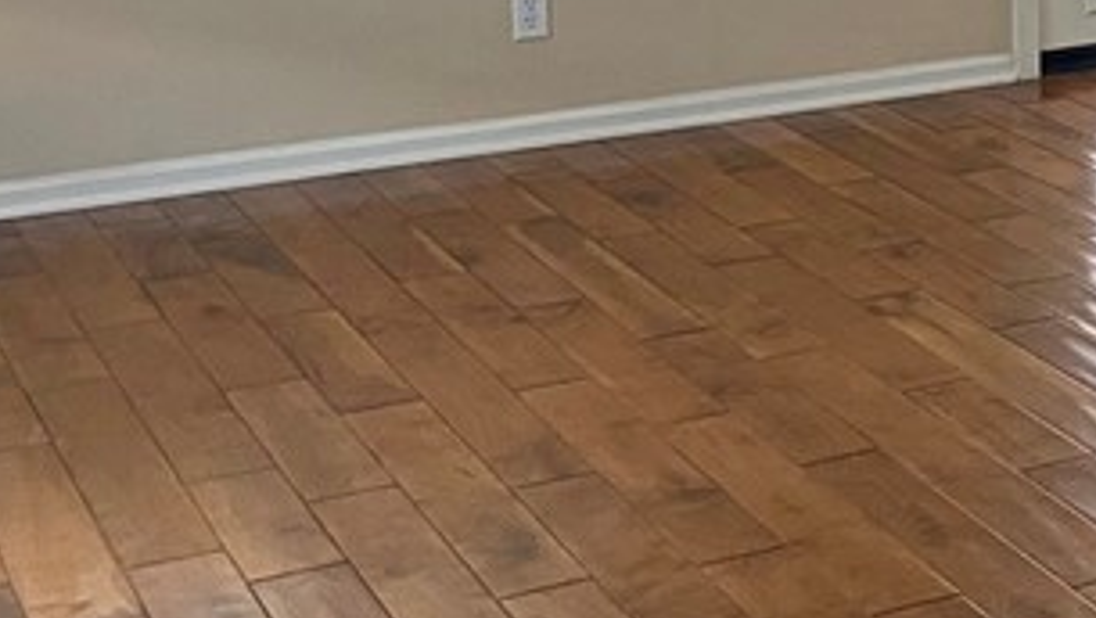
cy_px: -302
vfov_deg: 12.2
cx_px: 1649
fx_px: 2763
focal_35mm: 95
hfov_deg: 19.5
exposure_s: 1/60
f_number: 1.8
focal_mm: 4.25
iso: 320
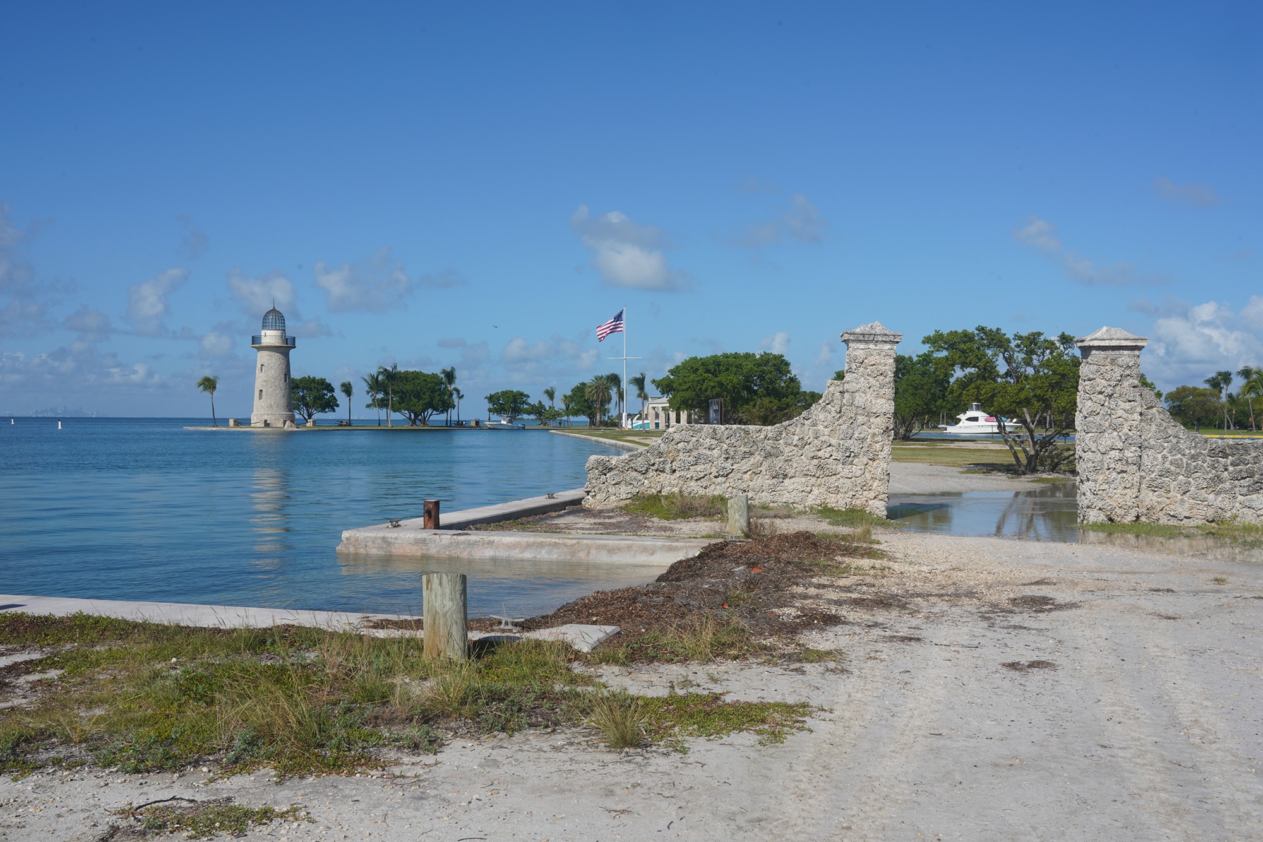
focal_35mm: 34
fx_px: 1193
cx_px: 632
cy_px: 421
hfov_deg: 55.8
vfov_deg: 38.9
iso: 100
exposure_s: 1/100
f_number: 20
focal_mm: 34
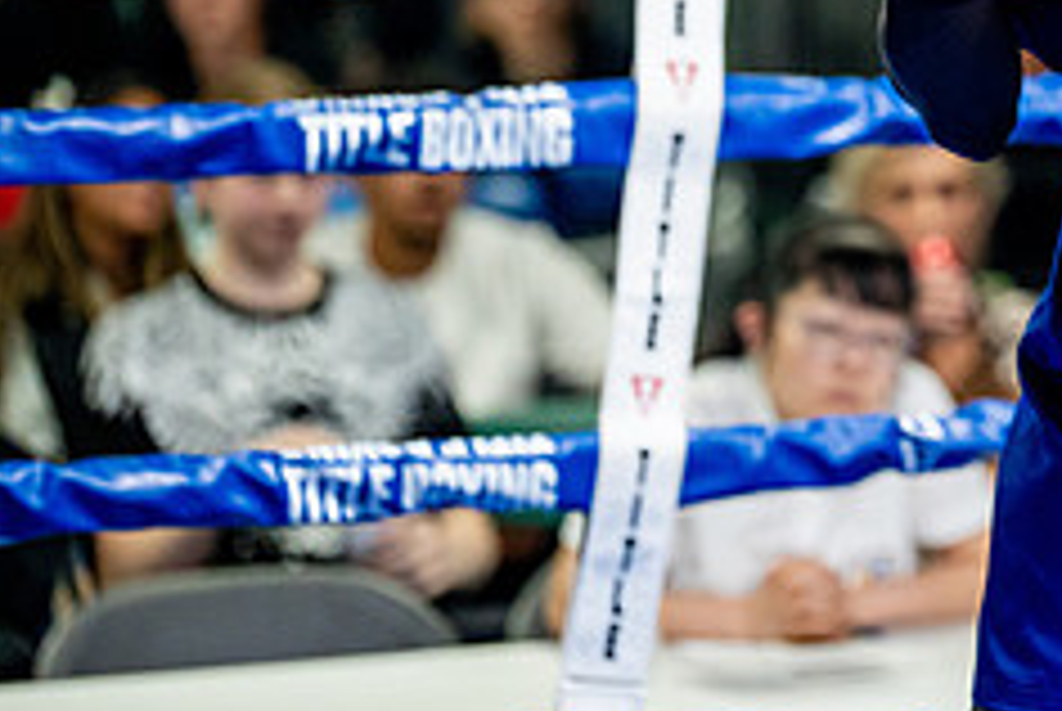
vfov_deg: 5.9
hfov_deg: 8.7
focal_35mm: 233
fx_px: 6882
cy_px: 20
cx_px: 1197
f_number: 2
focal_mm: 95
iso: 4000
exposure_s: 1/800
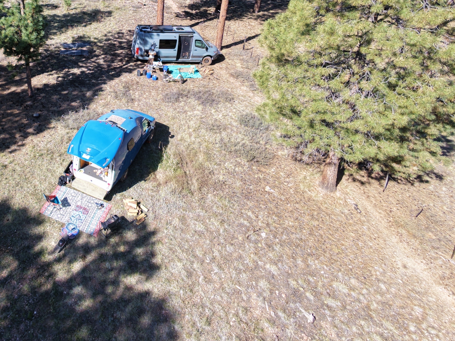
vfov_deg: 48.1
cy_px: 62
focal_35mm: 27
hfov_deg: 59.8
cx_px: 88
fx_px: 355
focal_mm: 3.05
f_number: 2.2
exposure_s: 1/350
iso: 100
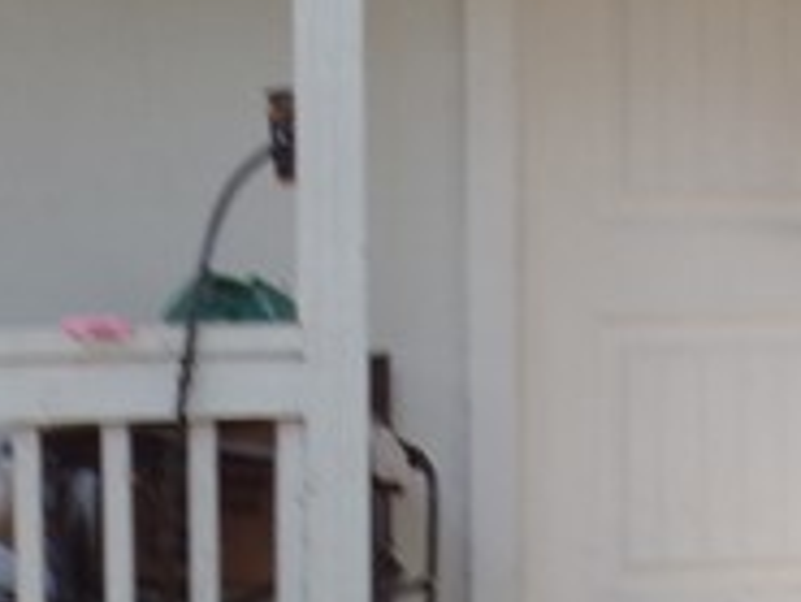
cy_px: 468
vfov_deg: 11.1
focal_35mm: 133
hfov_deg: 14.6
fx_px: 3080
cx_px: 823
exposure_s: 1/38
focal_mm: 4.3
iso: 100
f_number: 4.4
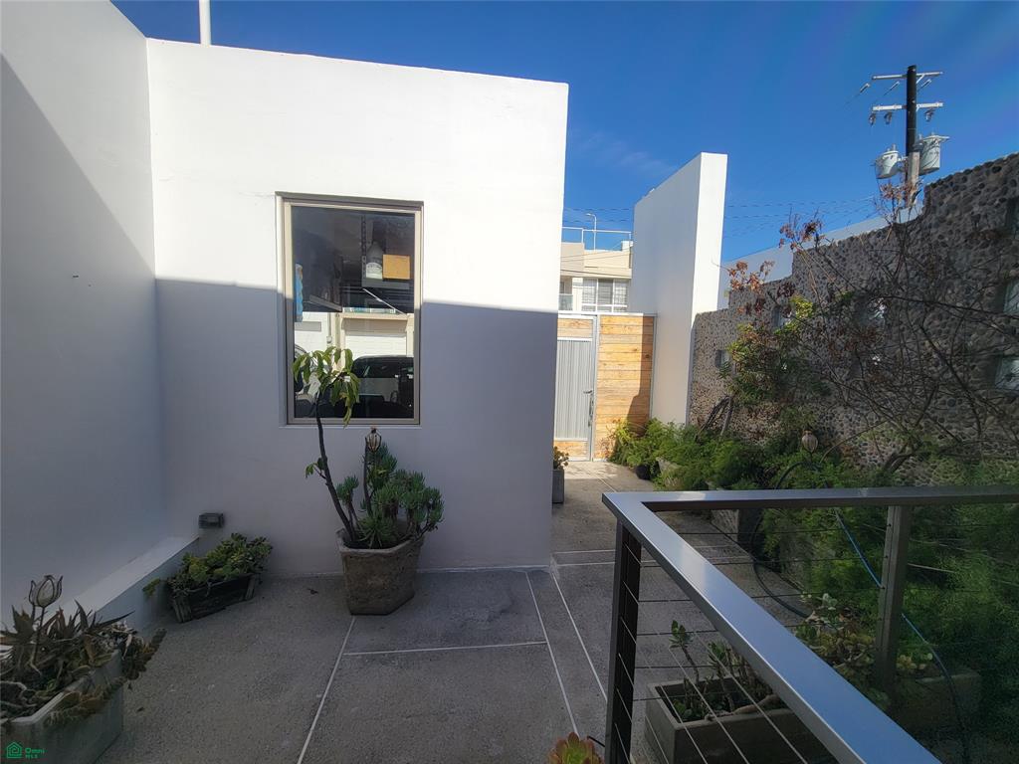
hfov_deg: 106.2
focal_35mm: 13
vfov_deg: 89.9
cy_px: 382
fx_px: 383
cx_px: 510
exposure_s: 1/1844
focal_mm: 2.2
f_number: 2.2
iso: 50
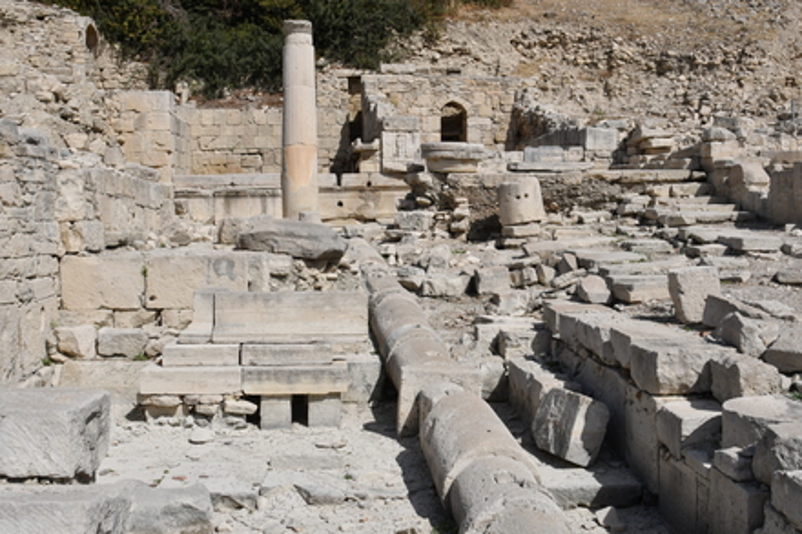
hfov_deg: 53.1
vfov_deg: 36.8
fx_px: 802
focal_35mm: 36
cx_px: 401
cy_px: 267
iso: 200
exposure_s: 1/640
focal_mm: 24
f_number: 13
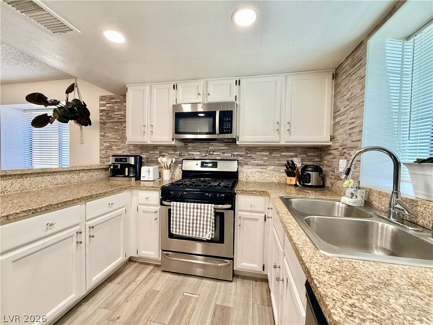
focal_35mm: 14
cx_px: 216
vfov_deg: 85.7
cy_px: 162
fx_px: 175
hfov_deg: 102.1
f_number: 2.2
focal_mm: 2.22
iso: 250
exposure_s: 1/120
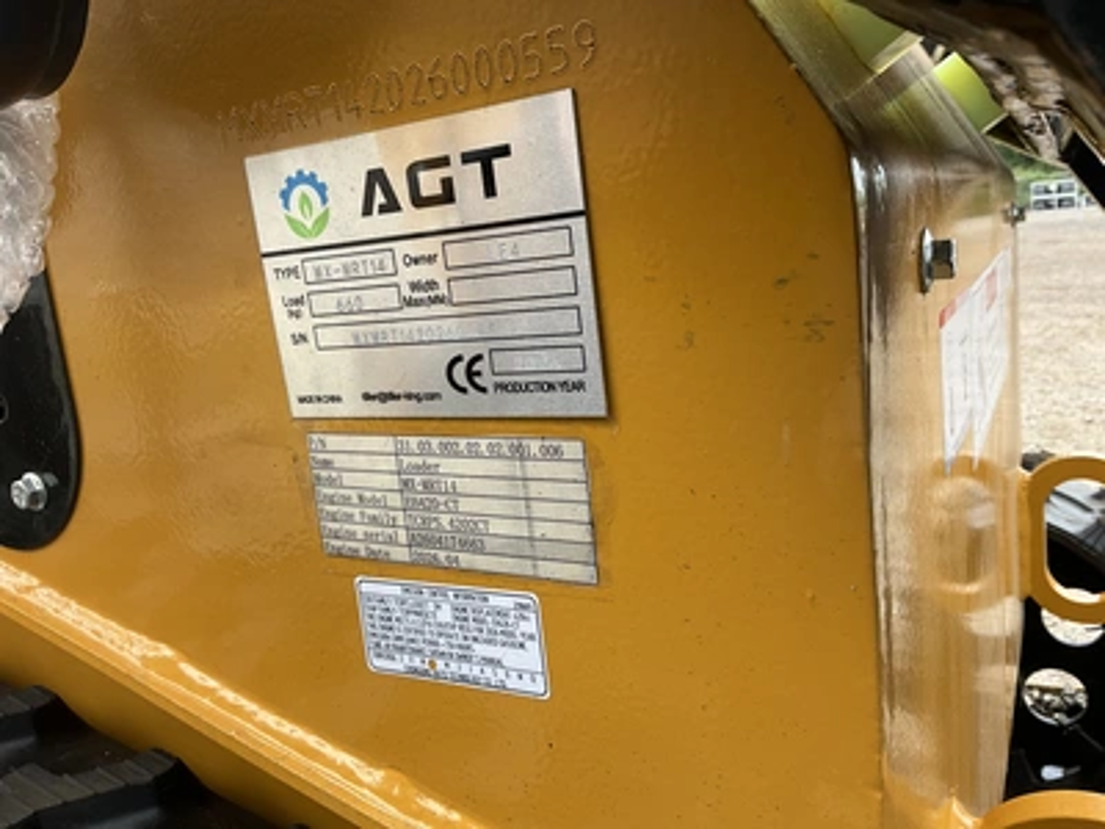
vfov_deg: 48.2
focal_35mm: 29
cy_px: 414
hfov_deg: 61.7
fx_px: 926
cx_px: 552
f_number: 1.8
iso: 25
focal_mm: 3
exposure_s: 1/294
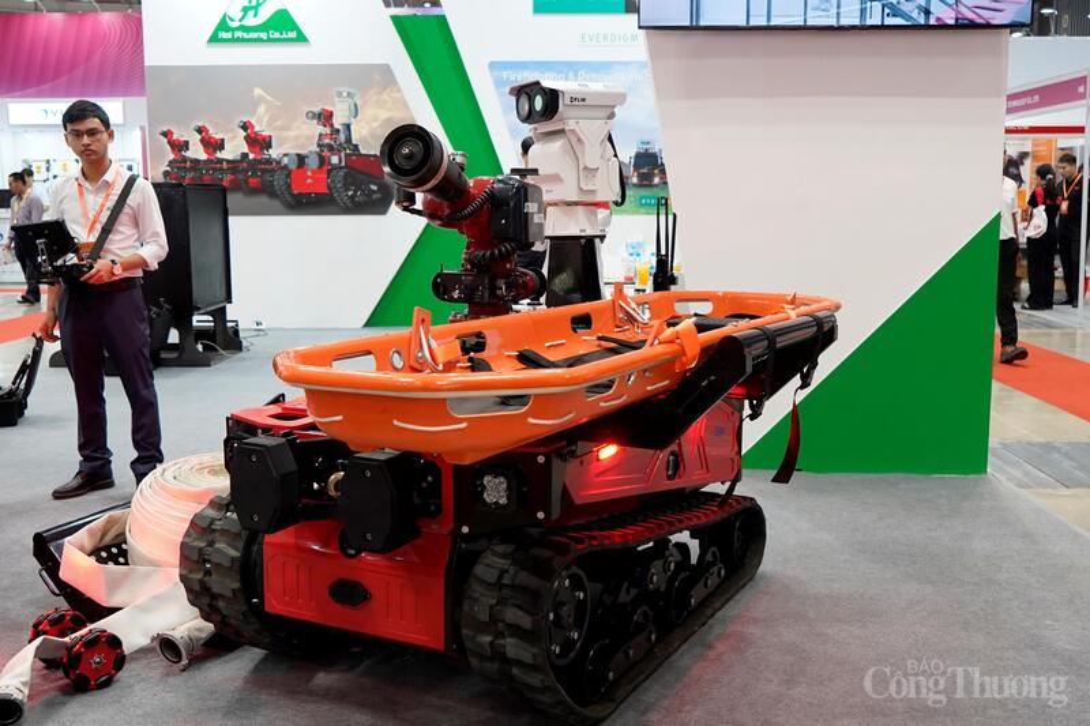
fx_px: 1090
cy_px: 363
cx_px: 545
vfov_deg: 36.9
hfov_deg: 53.1
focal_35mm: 36
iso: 1600
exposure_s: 1/160
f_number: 4
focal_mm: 24
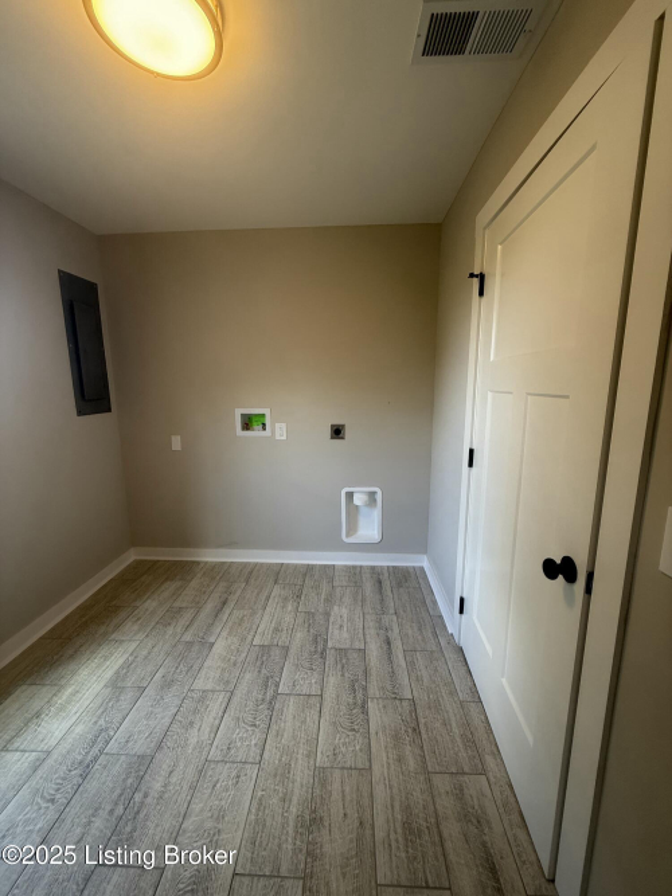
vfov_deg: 102.1
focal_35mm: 14
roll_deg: +0.7
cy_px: 448
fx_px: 362
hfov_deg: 85.7
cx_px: 336
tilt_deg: -8.7
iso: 125
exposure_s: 1/120
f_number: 2.2
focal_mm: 2.22
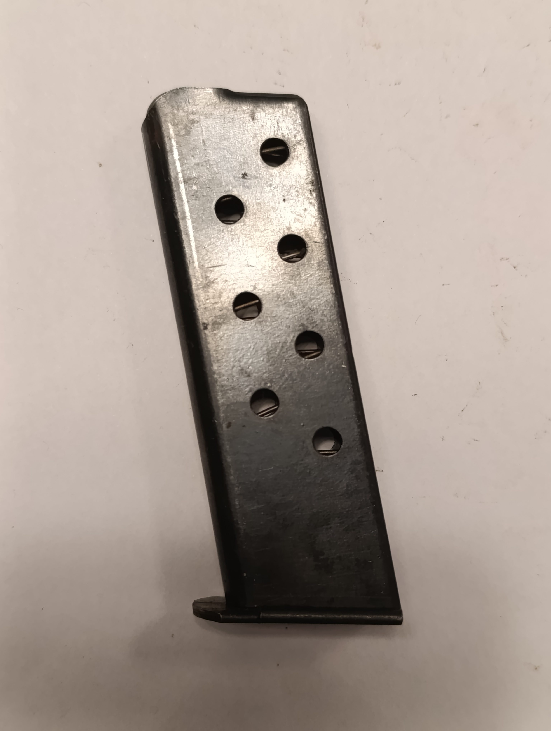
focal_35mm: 46
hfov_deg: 31.6
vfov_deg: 41.2
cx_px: 276
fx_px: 974
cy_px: 366
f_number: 1.6
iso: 800
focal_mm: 6.14
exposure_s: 1/99.9
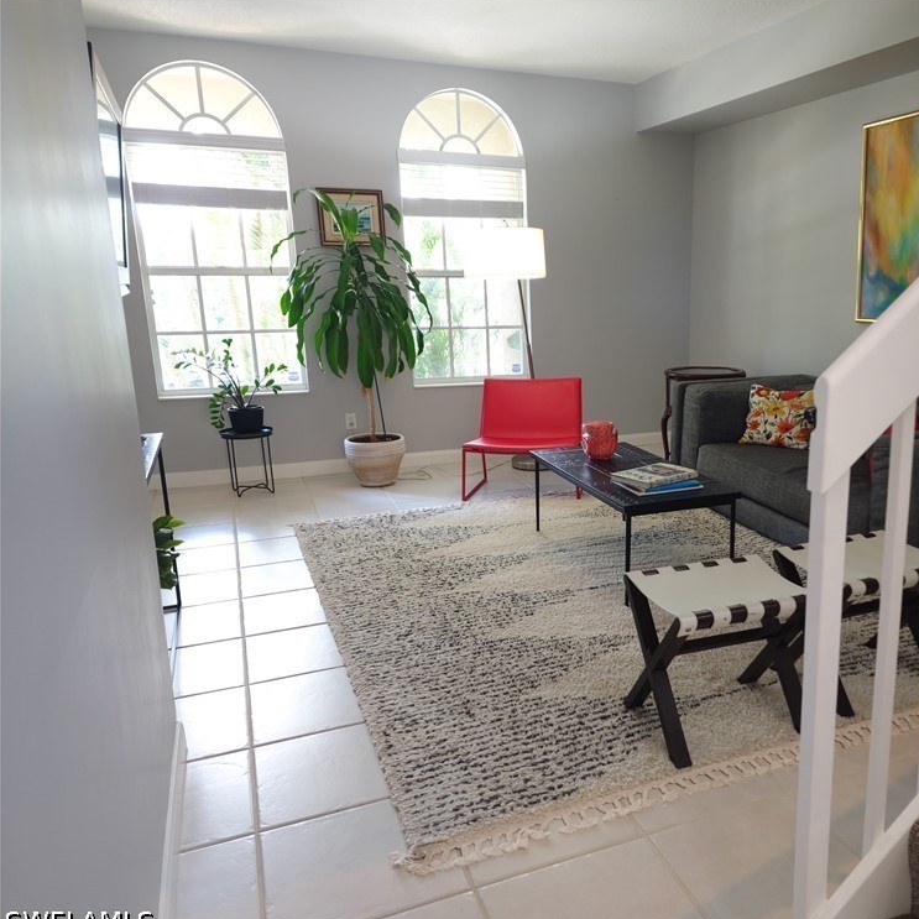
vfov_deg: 57.3
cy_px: 468
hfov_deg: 55.8
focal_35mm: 28
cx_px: 632
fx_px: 841
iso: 250
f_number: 1.8
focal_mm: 6.4
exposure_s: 1/45
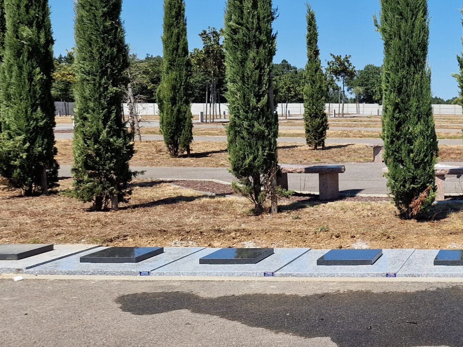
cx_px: 511
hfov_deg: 32.8
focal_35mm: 51
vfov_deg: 28.5
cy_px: 161
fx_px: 682
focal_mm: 6.4
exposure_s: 1/1388
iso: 50
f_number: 1.8
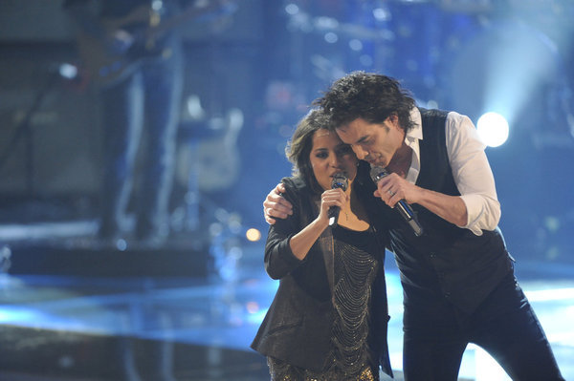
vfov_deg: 3.4
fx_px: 6372
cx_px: 287
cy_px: 190
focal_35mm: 400
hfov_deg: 5.2
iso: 3200
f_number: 4
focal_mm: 400
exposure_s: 1/100
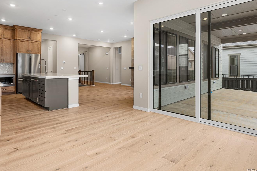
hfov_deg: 78.5
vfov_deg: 56.9
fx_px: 157
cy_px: 71
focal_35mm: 22
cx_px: 122
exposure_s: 1/4
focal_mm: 18
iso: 100
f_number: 4
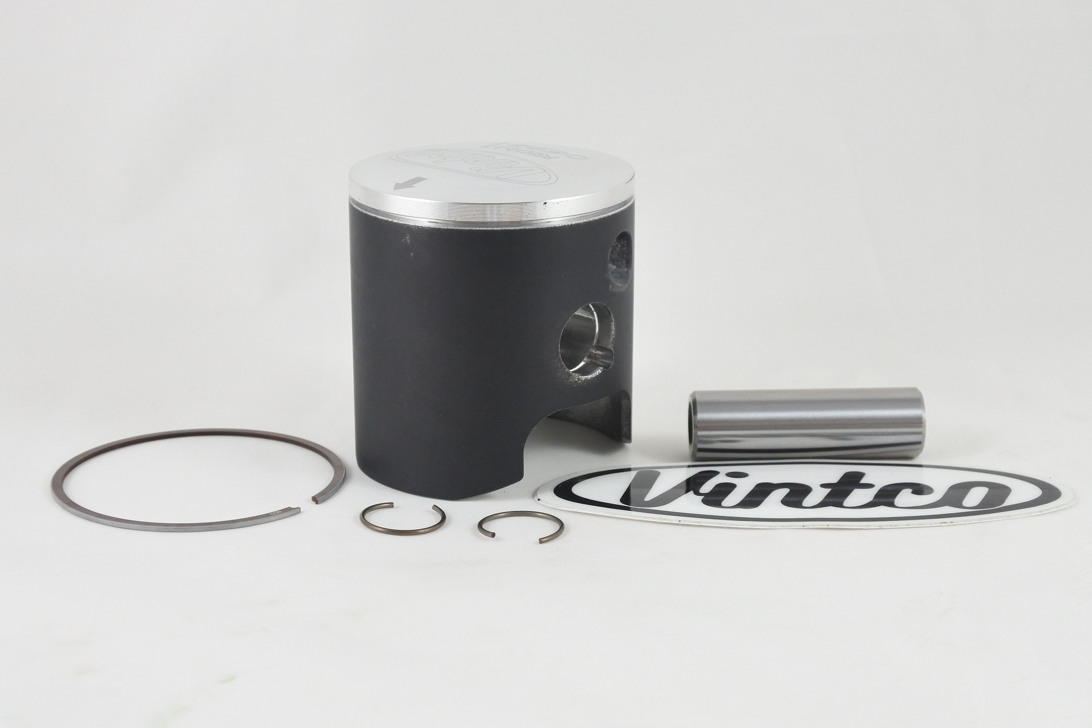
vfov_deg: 26.5
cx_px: 546
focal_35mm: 51
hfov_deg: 38.9
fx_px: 1547
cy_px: 364
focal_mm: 18.9
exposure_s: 1/125
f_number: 4.5
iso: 560
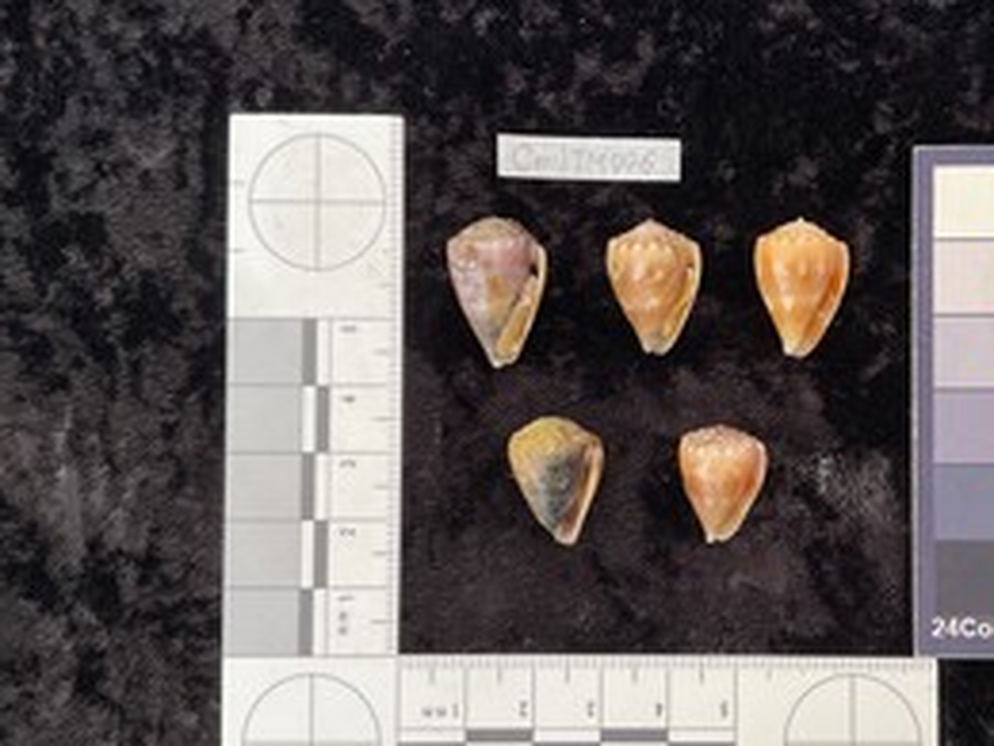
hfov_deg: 47.1
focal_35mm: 39
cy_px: 411
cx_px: 658
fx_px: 1120
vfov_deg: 36.8
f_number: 1.8
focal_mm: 3
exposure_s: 1/60
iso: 80
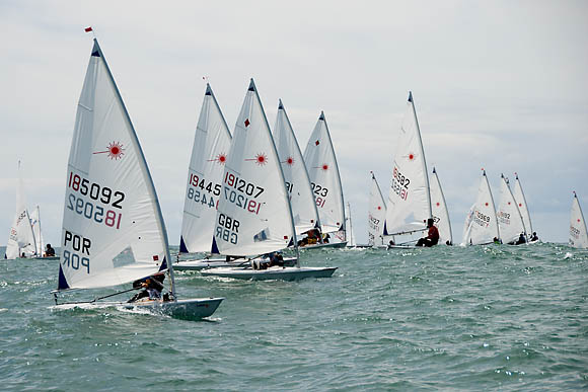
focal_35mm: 135
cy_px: 196
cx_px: 294
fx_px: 2205
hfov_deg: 15.2
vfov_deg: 10.2
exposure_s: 1/1250
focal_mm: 90
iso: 200
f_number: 7.1
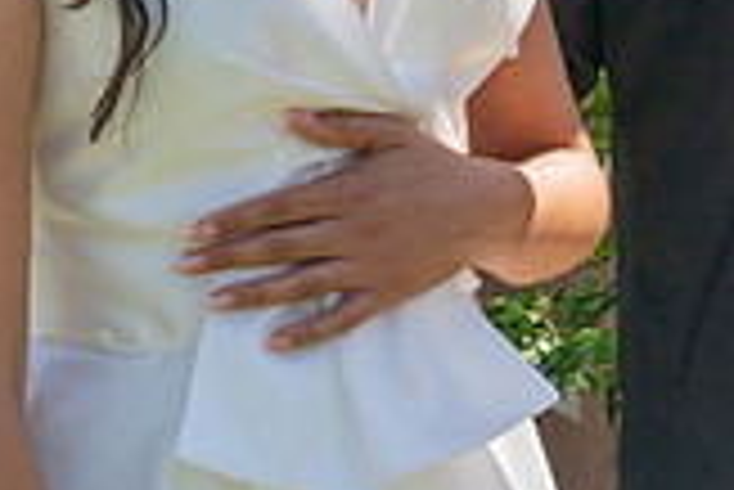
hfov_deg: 10.0
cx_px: -2
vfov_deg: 6.7
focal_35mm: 205
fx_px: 4183
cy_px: 138
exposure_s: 1/160
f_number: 16
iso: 200
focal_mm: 38
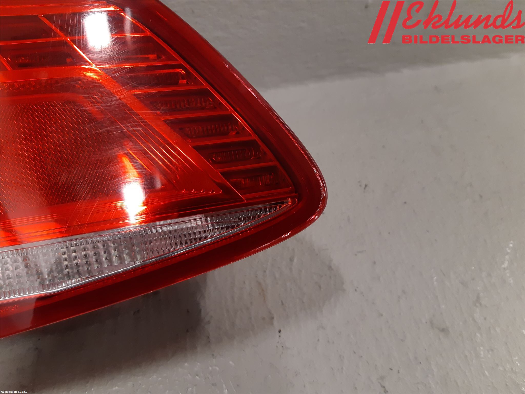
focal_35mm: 26
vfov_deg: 53.1
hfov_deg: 67.3
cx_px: 262
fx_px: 394
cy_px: 197
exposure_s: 1/50
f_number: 1.7
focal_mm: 3.93
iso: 125
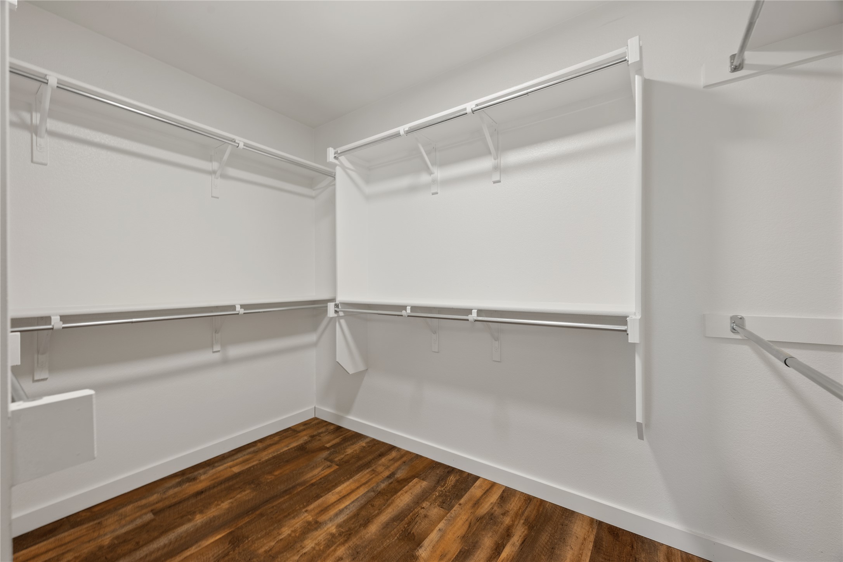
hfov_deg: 104.3
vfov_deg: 81.2
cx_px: 422
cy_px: 281
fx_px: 328
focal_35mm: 14
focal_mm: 14
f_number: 8
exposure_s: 1/1.25
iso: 250
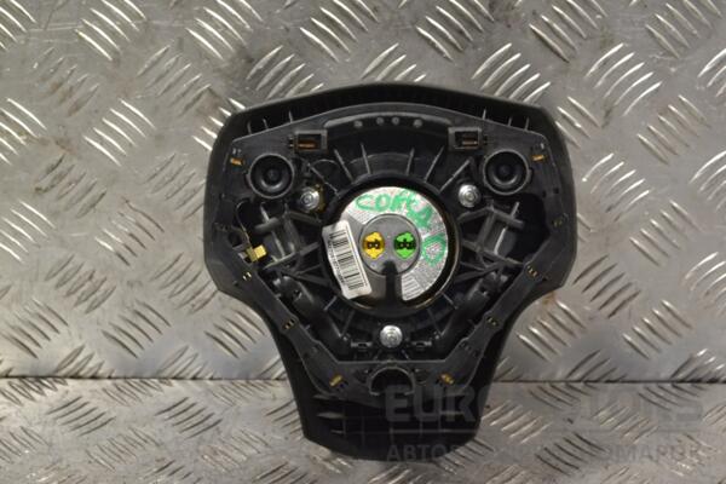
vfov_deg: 16.6
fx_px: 1664
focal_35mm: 82
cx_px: 363
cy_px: 242
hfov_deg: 24.6
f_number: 9
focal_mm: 55
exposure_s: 1/320
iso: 3200
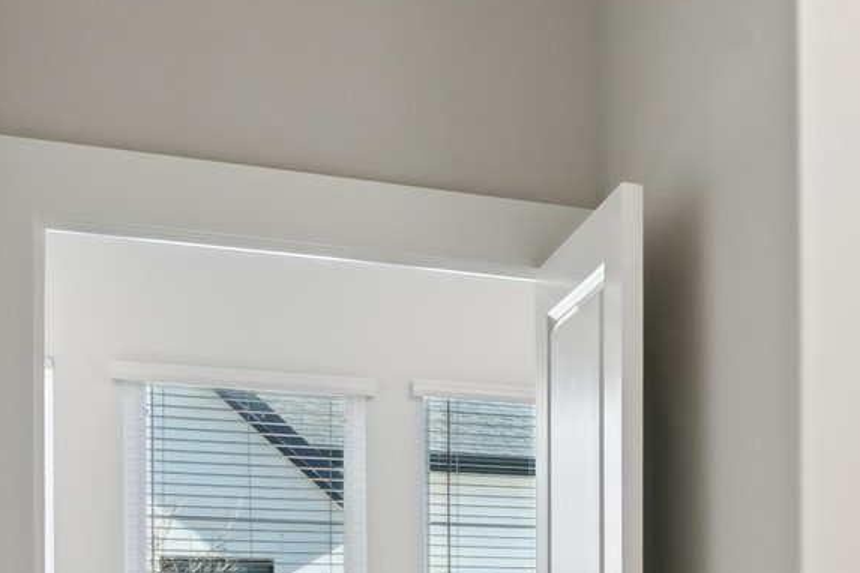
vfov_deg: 18.3
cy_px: 612
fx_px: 1720
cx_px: 1337
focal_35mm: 72
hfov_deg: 22.4
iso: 400
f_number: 8
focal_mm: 19
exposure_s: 1/40
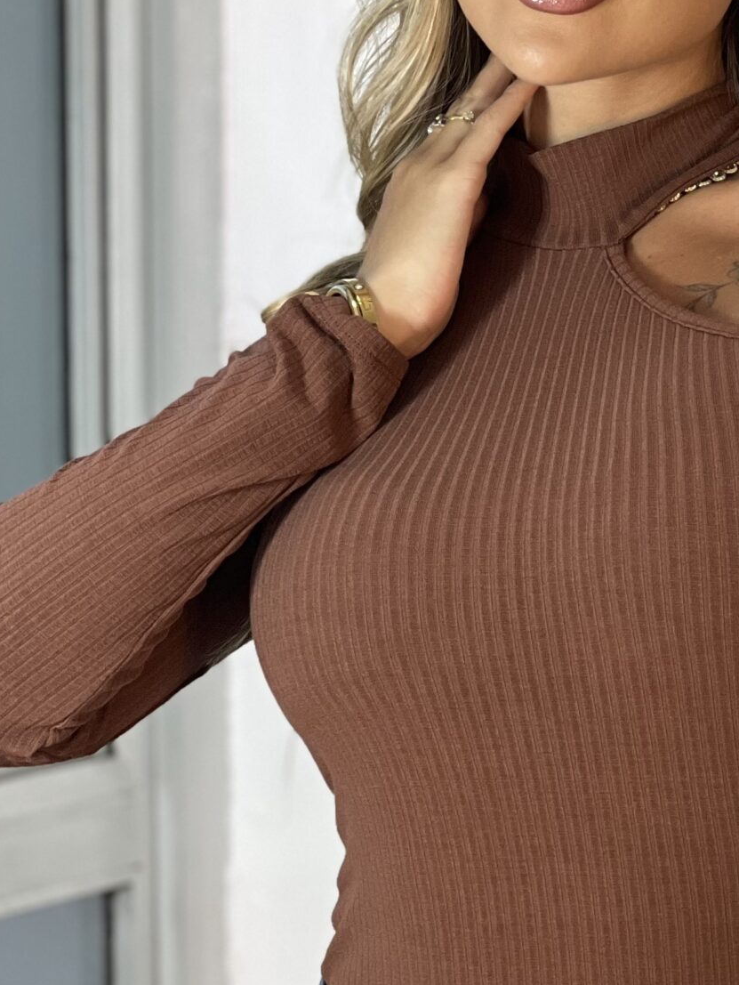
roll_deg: +0.5
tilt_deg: -2.6
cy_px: 395
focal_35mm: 178
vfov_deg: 11.1
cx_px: 661
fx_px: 5064
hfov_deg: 8.3
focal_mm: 9
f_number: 2.8
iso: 125
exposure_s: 1/120
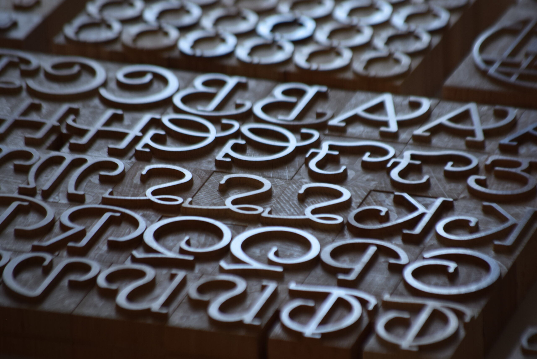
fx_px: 4478
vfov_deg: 4.6
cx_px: 268
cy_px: 180
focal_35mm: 300
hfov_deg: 6.9
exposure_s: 1/160
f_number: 5.6
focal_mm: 200
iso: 400
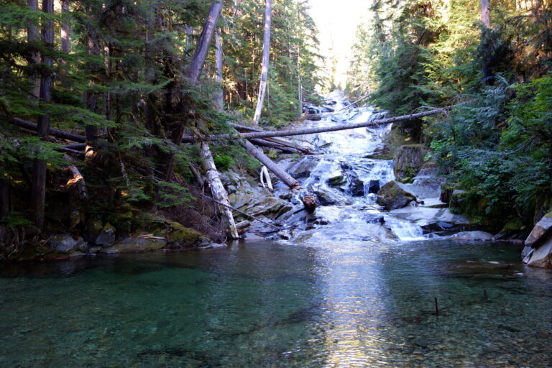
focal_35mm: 28
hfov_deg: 65.5
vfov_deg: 46.4
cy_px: 184
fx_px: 429
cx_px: 276
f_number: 1.8
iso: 125
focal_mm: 10.4
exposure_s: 1/40
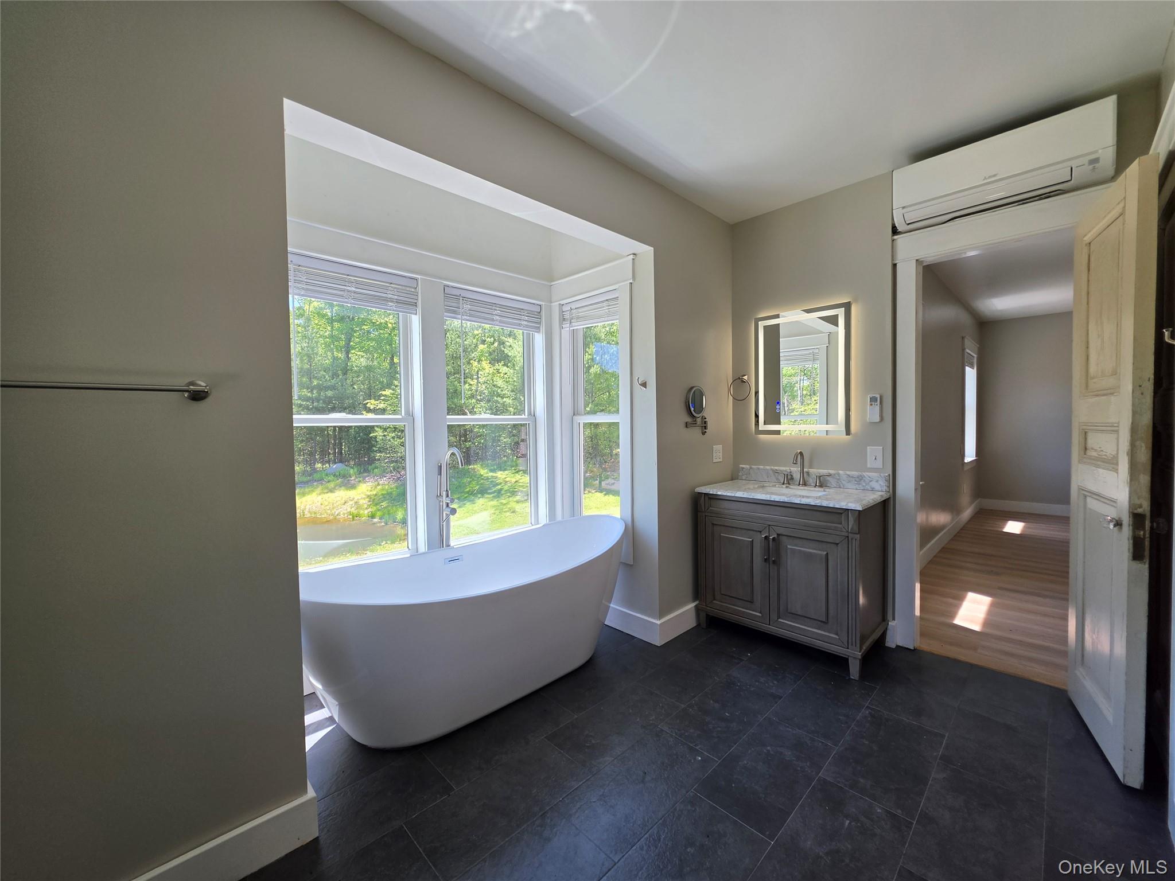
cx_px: 588
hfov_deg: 106.2
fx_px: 441
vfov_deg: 89.9
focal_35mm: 13
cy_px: 440
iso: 20
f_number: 1.9
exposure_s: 1/109
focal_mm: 2.2
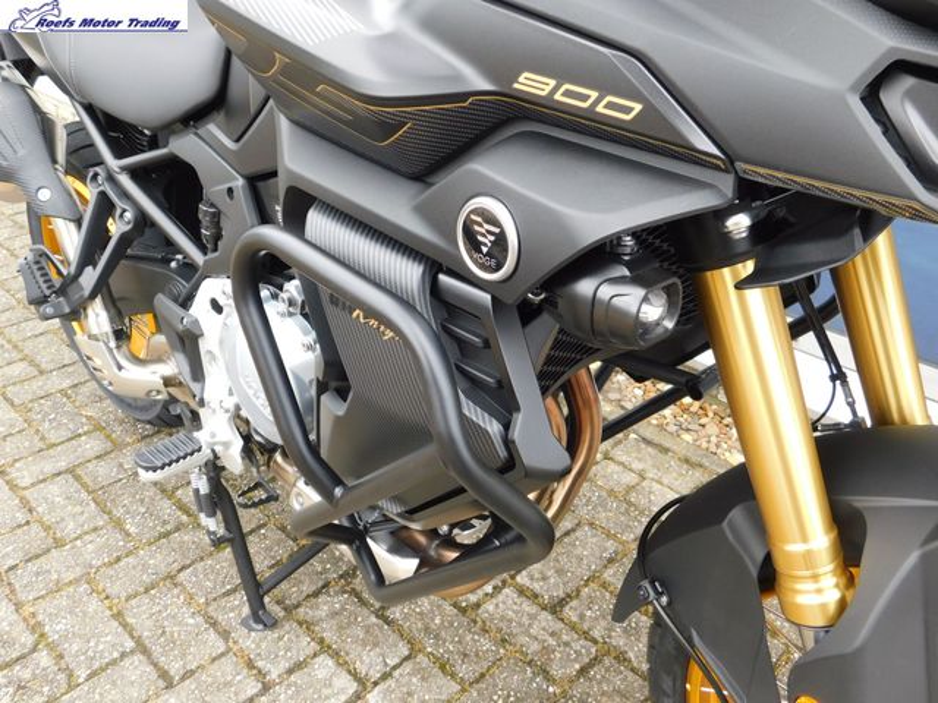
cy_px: 352
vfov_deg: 46.8
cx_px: 469
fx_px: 813
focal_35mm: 30
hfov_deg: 60.0
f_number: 3.2
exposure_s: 1/100
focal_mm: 5.3
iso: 125
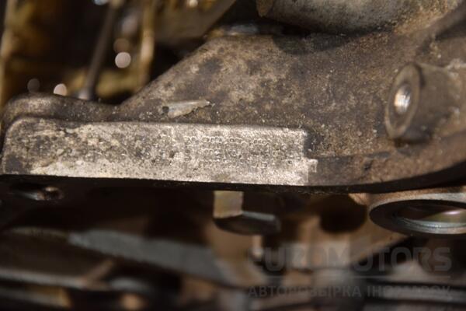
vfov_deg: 8.7
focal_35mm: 158
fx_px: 2039
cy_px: 156
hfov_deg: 13.0
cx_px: 233
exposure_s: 1/60
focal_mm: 105
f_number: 5.6
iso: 800
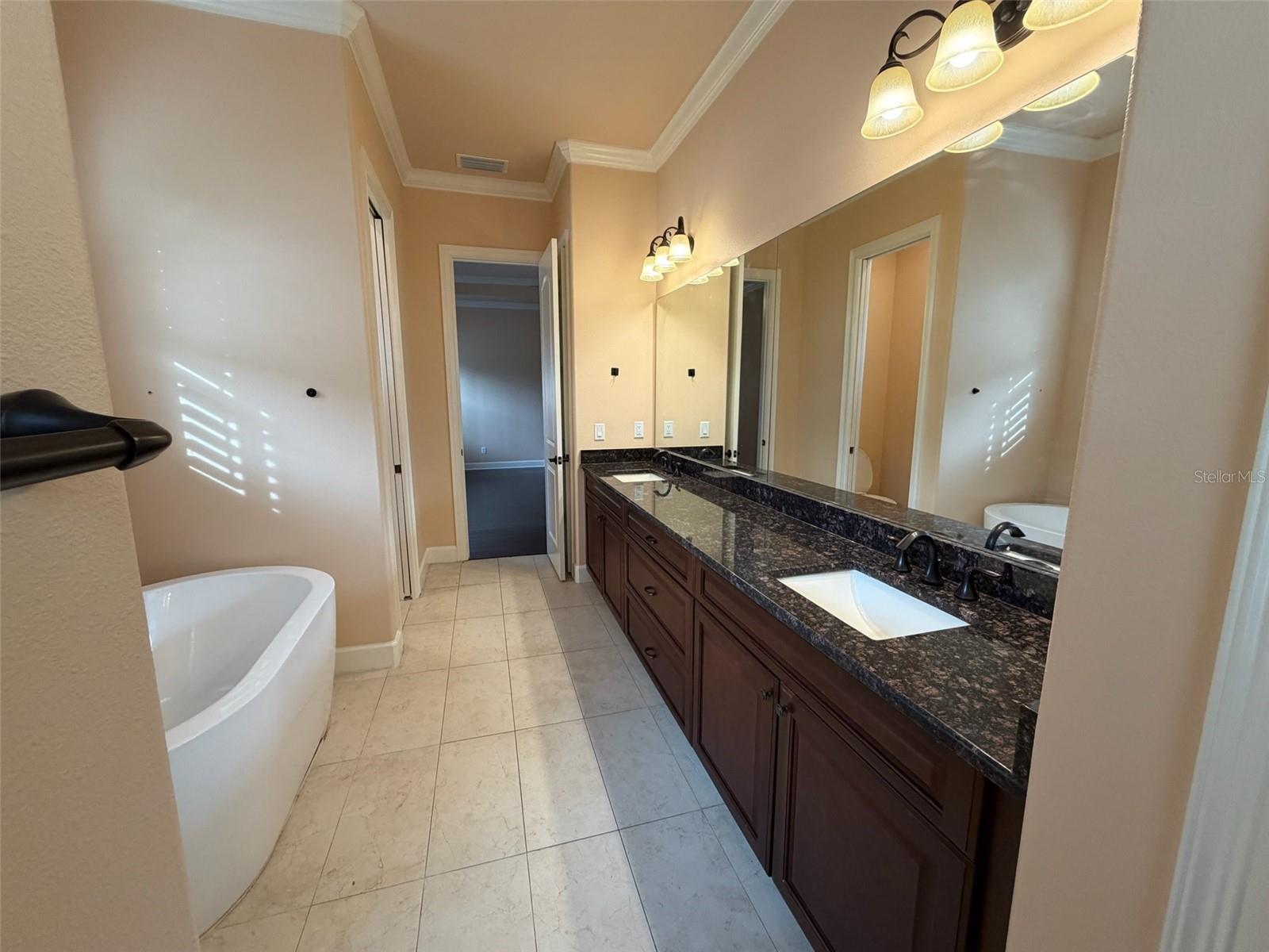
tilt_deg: -9.0
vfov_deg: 85.7
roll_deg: +0.4
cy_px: 476
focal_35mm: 14
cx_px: 634
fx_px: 513
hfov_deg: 102.1
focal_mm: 2.22
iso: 250
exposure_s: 1/120
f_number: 2.2
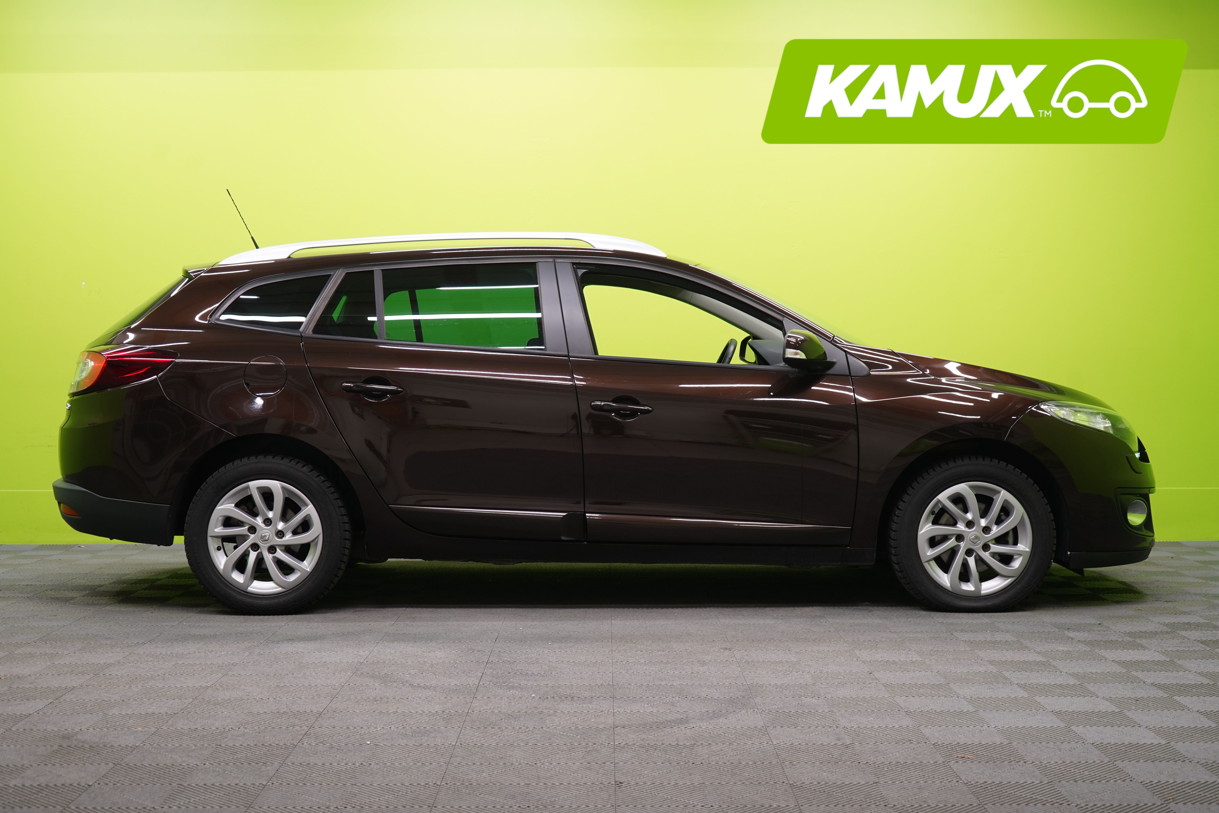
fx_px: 1659
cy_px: 406
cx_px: 610
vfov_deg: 27.5
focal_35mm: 49
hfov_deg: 40.3
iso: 400
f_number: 5
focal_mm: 49
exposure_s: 1/25
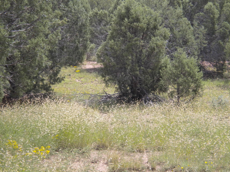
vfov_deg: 15.4
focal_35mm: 96
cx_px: 115
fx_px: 638
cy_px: 86
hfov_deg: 20.4
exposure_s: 1/473
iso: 236
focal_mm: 17.3
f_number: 5.7
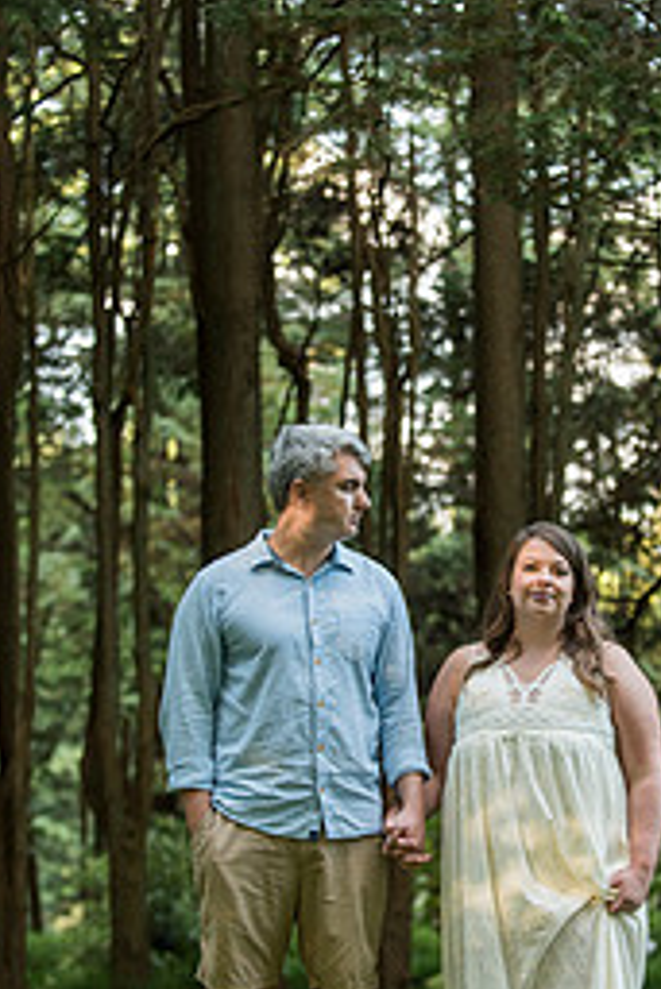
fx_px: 3383
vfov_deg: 16.6
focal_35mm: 123
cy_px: 514
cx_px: 456
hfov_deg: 11.1
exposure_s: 1/320
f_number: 2.8
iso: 800
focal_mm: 70
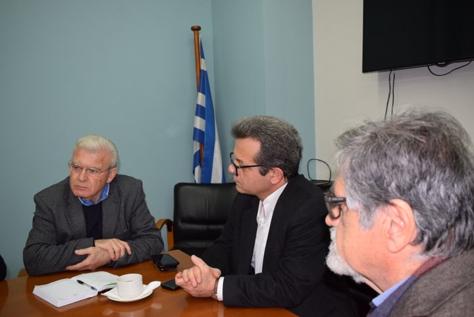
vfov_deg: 37.0
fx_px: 475
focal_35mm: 36
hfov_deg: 53.1
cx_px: 237
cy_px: 158
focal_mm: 24
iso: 800
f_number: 5
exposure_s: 1/100
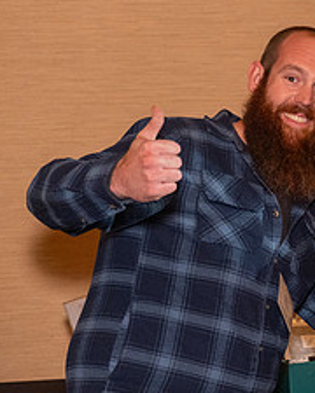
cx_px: 457
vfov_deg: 16.5
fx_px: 1352
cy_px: 256
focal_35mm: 116
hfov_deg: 12.7
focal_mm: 48
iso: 3200
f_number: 4
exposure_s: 1/60
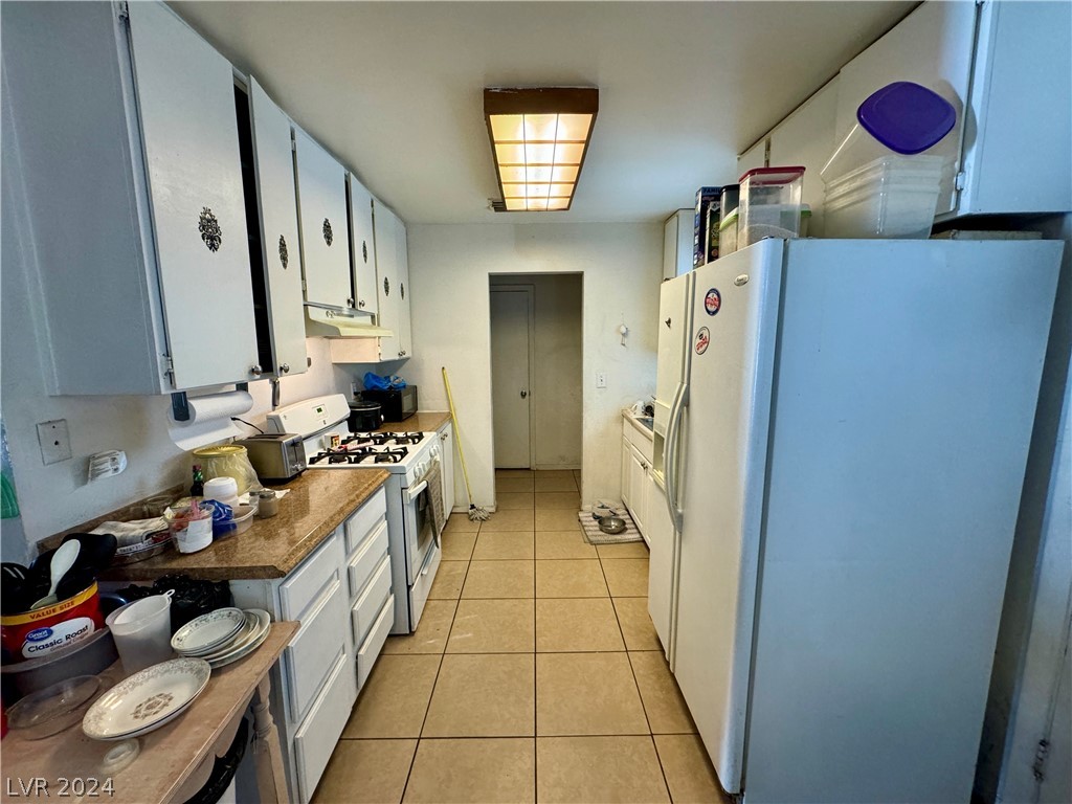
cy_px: 402
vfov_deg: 85.7
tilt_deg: -8.2
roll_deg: +0.0
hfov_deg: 102.1
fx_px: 434
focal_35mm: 14
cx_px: 536
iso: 250
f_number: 2.2
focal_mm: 2.22
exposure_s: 1/60
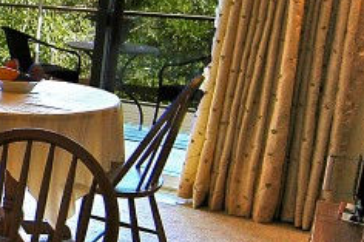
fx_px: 616
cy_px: 131
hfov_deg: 27.5
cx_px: -108
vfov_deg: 22.2
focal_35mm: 61
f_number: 9.5
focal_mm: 12
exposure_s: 1/45
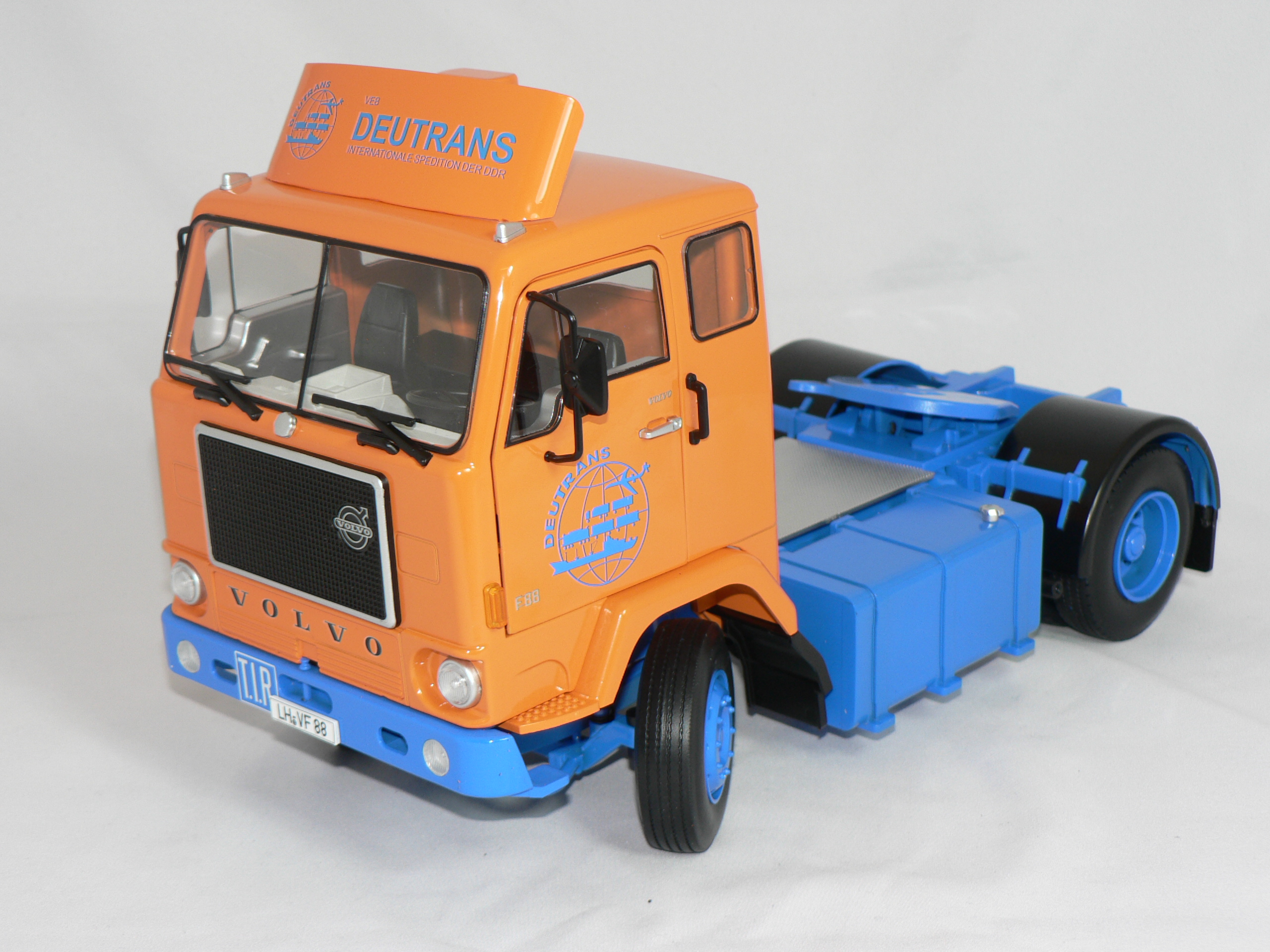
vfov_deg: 22.9
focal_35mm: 64
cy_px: 476
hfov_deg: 30.3
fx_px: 2348
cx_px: 635
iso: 80
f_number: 3.2
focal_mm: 10.7
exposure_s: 1/60
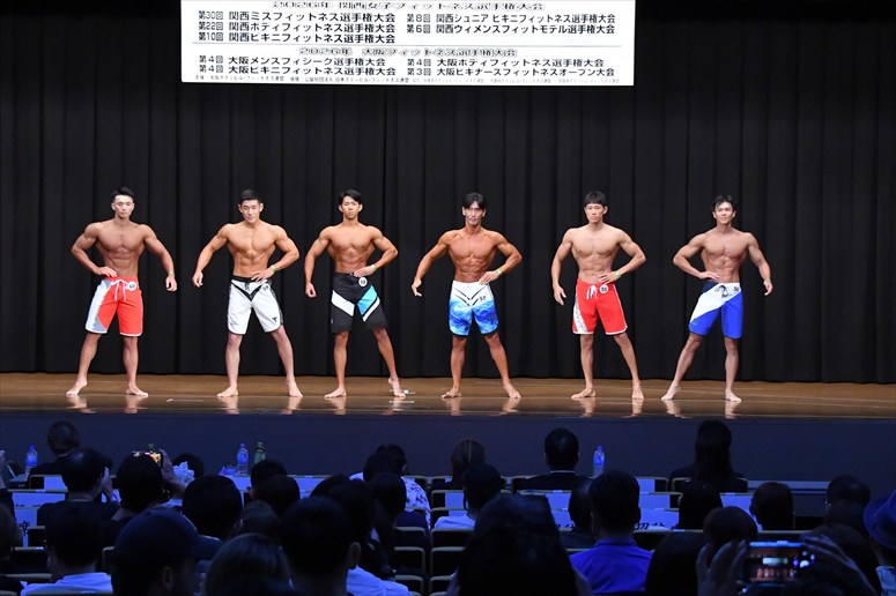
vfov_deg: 14.7
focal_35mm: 93
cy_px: 298
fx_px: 2314
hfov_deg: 21.9
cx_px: 448
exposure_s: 1/400
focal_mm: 62
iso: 8000
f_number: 5.6
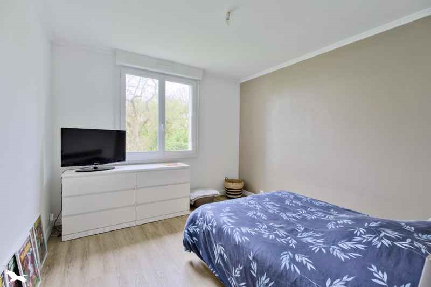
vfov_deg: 73.7
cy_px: 144
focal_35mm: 16
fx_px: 192
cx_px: 216
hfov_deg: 96.7
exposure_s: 1/100
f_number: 8
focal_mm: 16
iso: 800
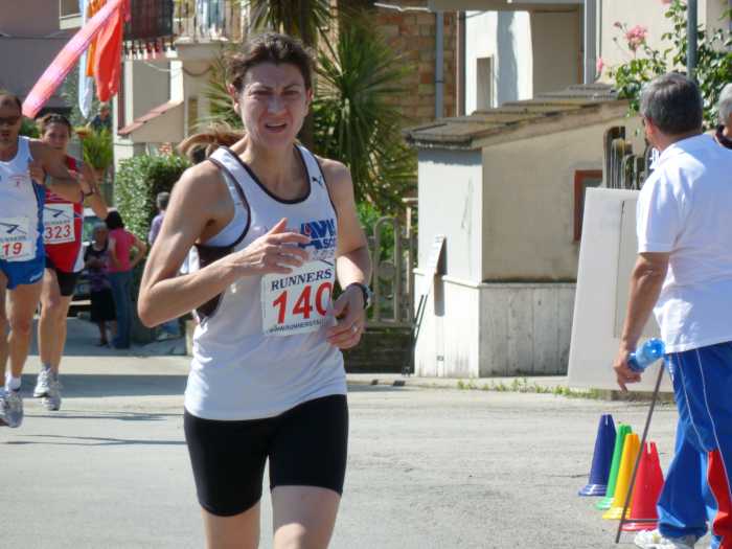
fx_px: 6344
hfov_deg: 6.6
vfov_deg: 5.0
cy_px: 274
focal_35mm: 300
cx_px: 366
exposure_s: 1/500
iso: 160
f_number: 4.9
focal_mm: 49.2
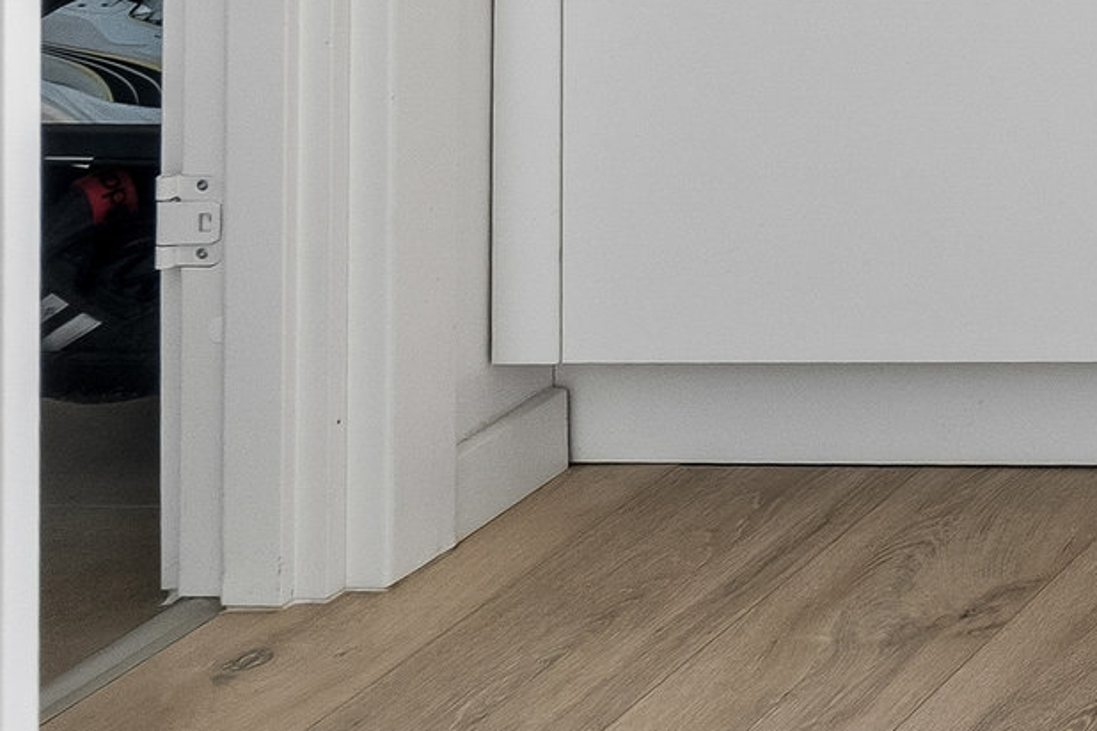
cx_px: 2631
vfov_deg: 11.6
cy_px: -861
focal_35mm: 102
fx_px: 3108
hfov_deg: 14.0
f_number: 8
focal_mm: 14
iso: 200
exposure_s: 1/8
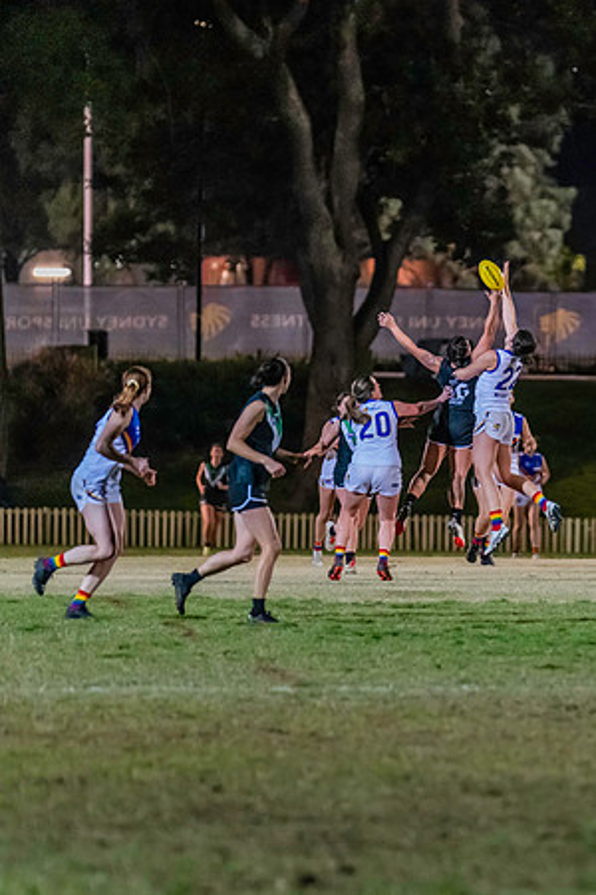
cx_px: 718
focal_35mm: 337
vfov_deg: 6.1
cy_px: 479
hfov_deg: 4.1
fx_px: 8376
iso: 10000
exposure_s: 1/1000
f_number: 2.8
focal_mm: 210
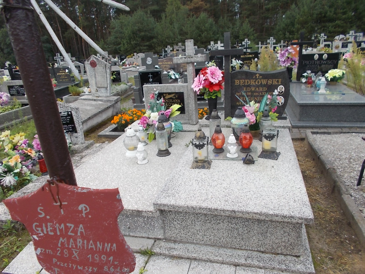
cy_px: 137
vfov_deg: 53.1
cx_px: 182
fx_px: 274
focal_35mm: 26
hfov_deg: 67.3
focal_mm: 4.6
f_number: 3.2
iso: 80
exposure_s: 1/320
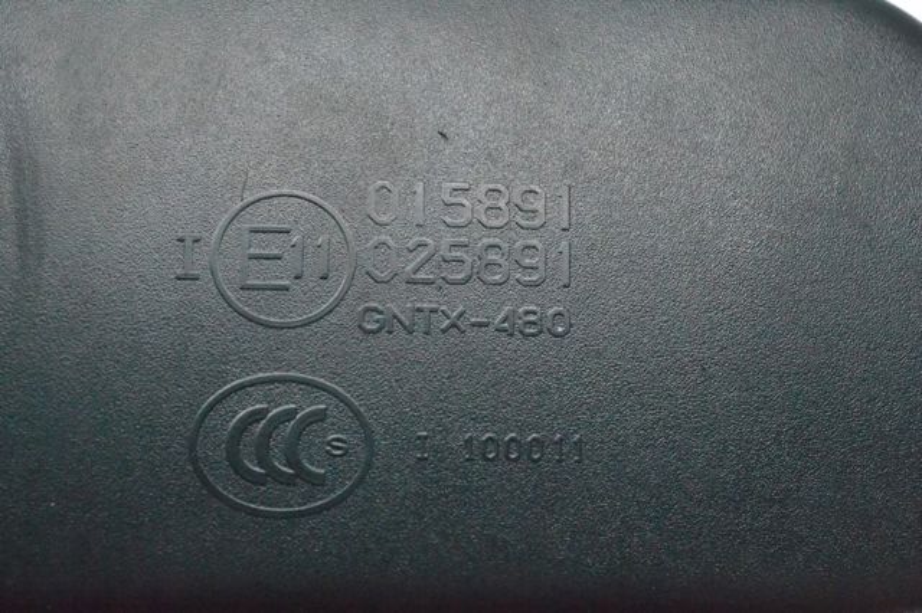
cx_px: 461
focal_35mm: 82
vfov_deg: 16.5
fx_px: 2112
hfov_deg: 24.6
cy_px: 306
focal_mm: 55
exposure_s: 1/160
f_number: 11
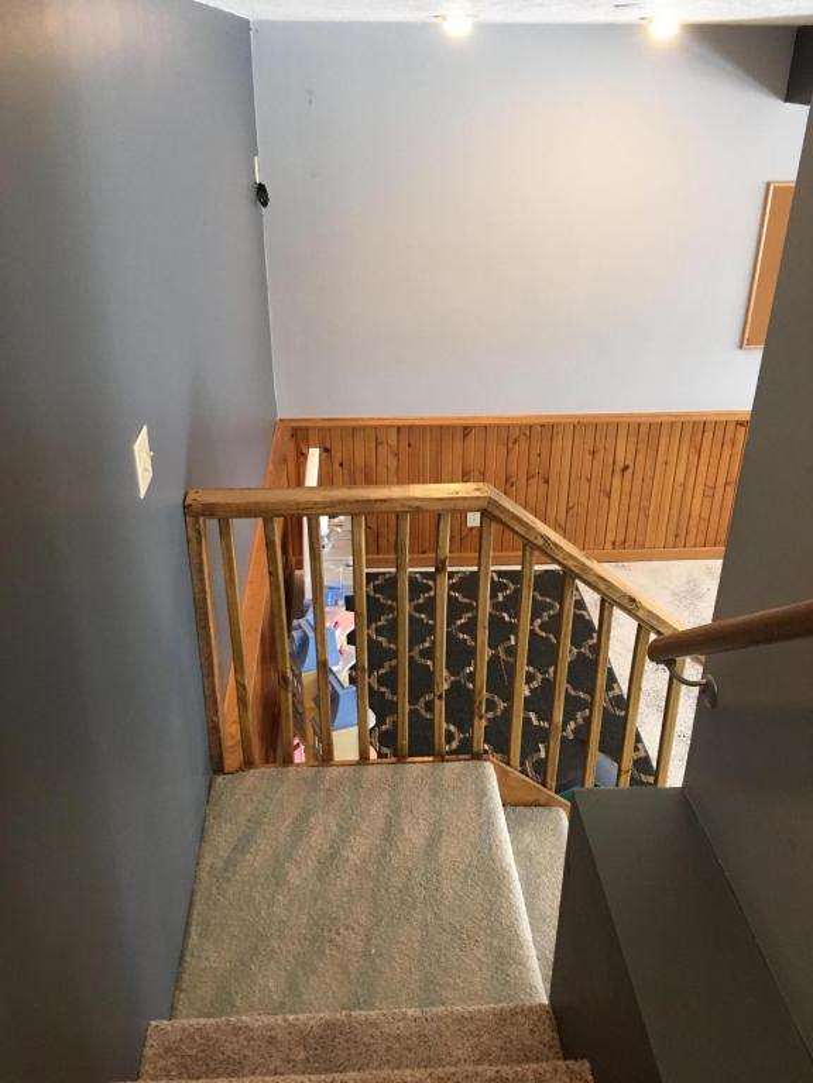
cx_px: 406
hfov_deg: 48.2
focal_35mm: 29
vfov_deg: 61.7
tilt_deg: -28.0
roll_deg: +0.2
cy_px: 542
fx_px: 908
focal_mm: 4.15
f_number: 2.2
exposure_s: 1/30
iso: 160
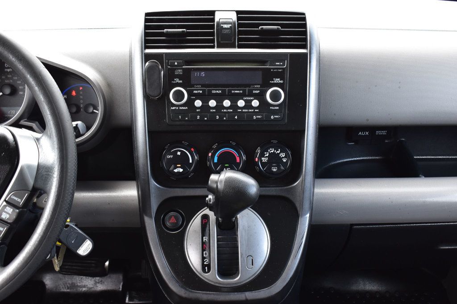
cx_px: 228
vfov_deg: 33.0
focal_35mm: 40
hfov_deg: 47.9
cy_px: 152
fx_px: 514
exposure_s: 1/40
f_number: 7.1
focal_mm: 27
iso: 400
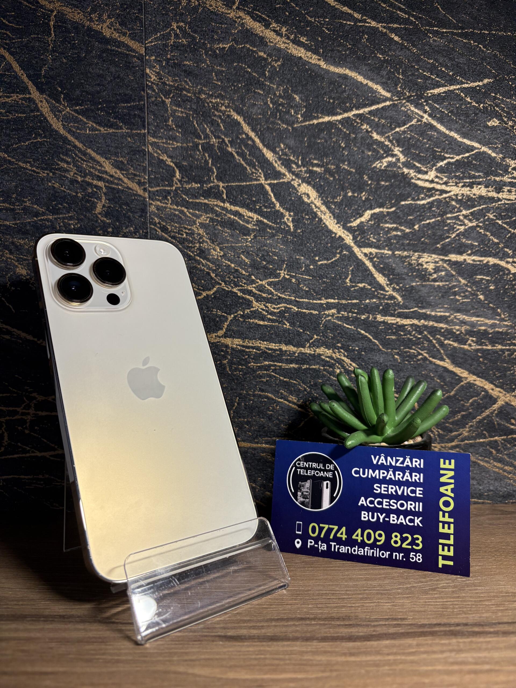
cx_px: 258
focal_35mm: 26
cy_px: 344
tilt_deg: -3.4
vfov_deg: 67.3
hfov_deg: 53.1
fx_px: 517
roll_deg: -0.2
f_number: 1.6
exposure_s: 1/160
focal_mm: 5.96
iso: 100
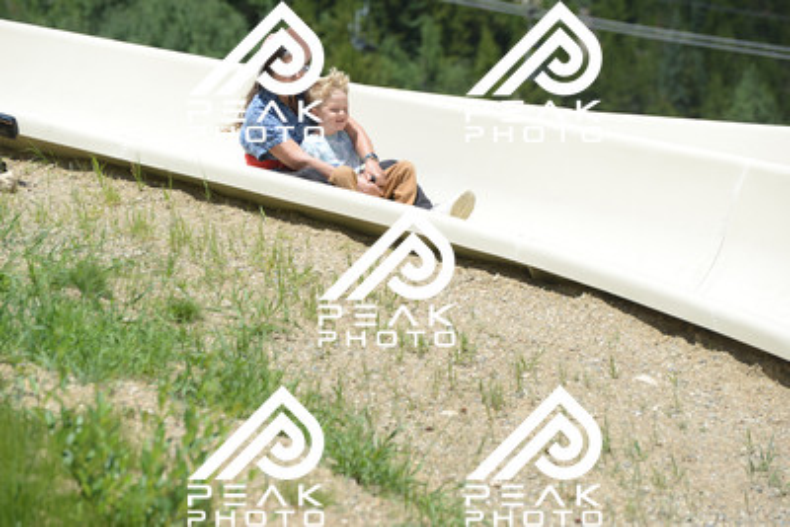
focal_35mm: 195
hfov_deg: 10.5
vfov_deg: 7.0
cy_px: 264
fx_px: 4280
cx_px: 395
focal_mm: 195
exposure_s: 1/1250
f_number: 6.3
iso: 450
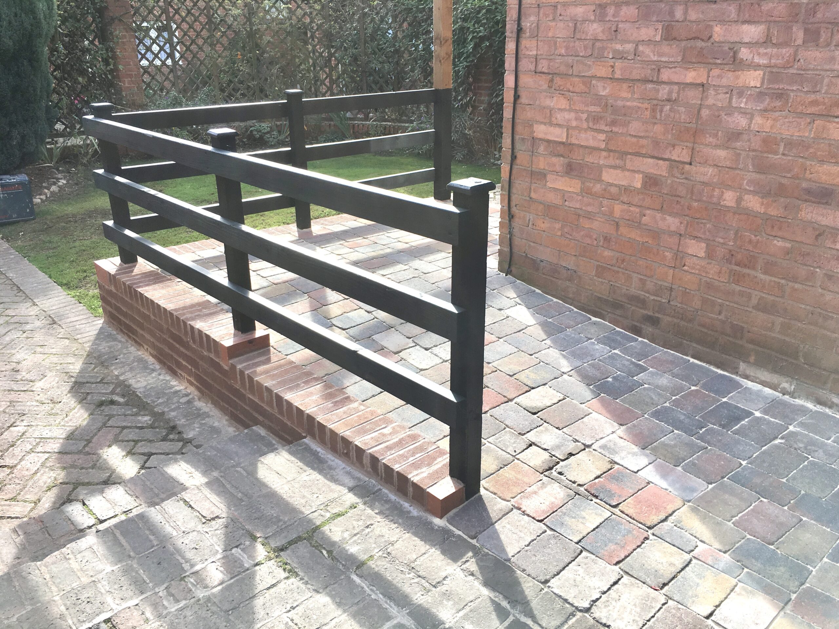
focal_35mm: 29
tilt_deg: -21.2
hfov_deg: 61.7
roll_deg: +0.7
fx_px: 703
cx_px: 420
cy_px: 314
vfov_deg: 48.2
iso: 25
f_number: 2.2
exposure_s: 1/499
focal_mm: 4.15
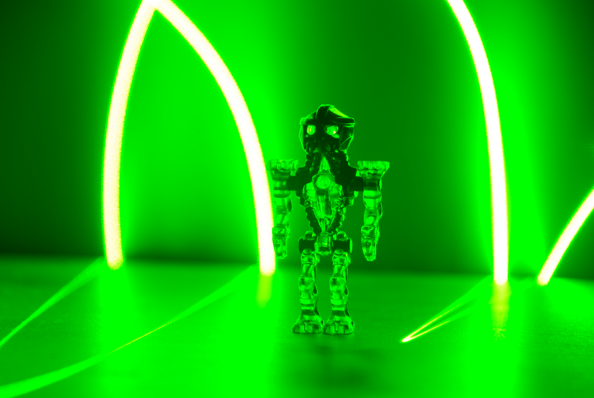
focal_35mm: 300
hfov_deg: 6.9
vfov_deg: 4.6
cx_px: 297
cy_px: 199
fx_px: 4956
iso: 100
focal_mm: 200
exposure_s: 1.5
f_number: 5.6
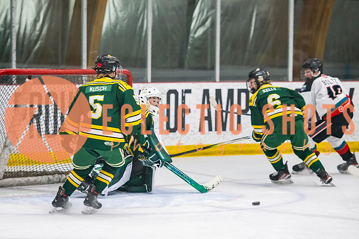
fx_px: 1892
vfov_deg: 7.2
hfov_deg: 10.8
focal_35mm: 190
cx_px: 143
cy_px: 136
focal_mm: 135
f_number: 3.2
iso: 2500
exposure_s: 1/640
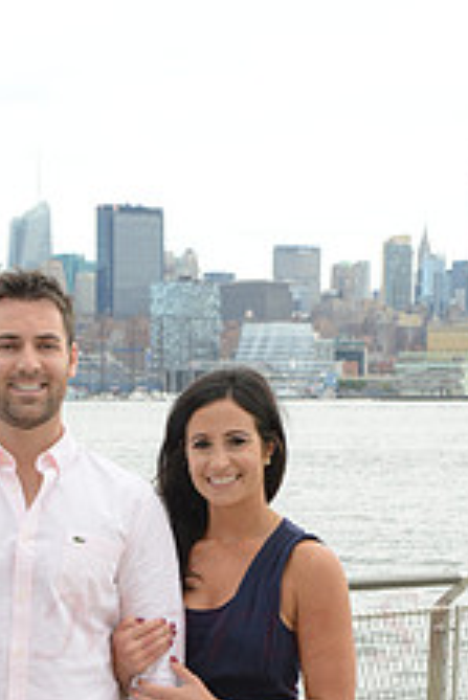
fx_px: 2434
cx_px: 118
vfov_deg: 16.2
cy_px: 643
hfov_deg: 11.0
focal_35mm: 125
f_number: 9
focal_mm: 48
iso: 400
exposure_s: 1/250
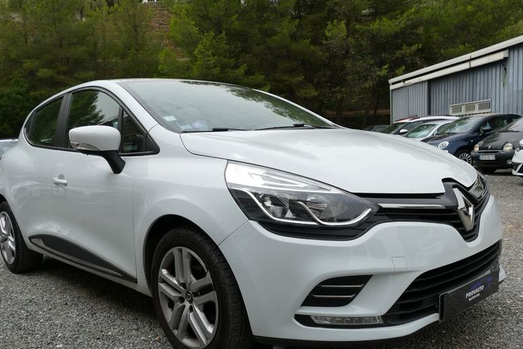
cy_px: 216
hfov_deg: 58.7
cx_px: 251
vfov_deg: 40.9
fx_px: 465
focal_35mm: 32
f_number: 2.8
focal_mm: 9.12
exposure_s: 1/1600
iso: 125
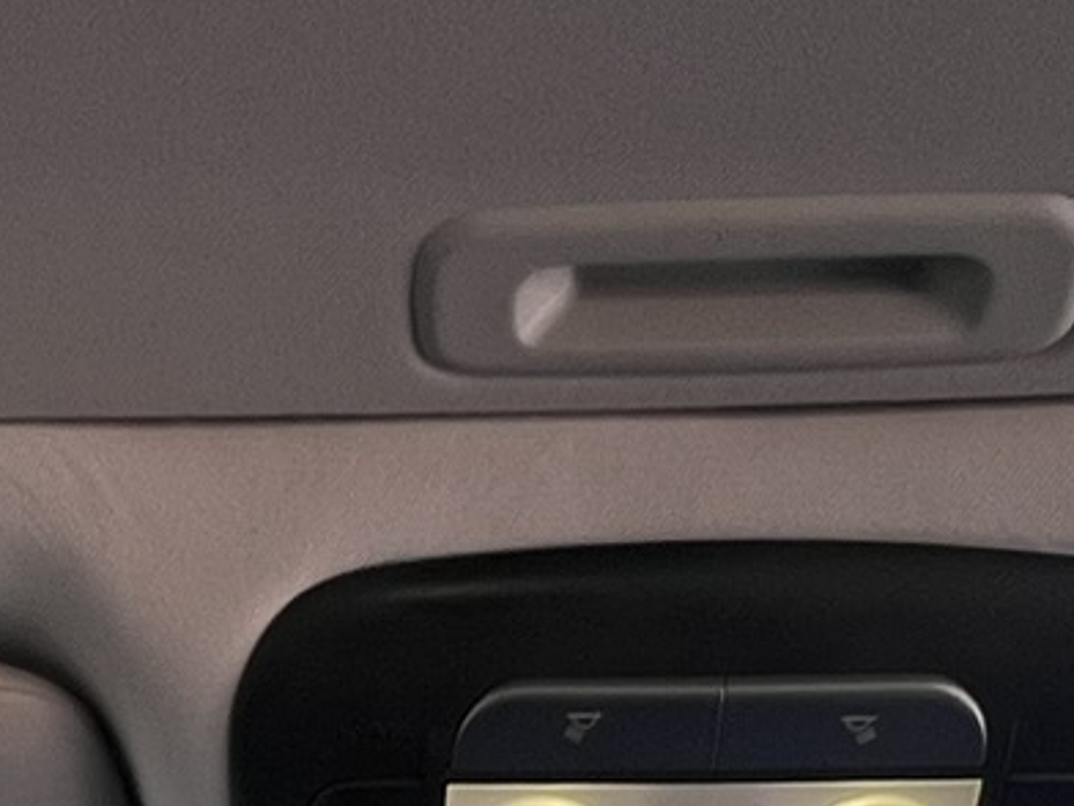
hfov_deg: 28.4
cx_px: 359
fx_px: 2110
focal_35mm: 68
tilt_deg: -3.3
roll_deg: -1.7
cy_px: 1650
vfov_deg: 16.2
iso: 32
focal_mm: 1.57
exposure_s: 1/115
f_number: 1.8
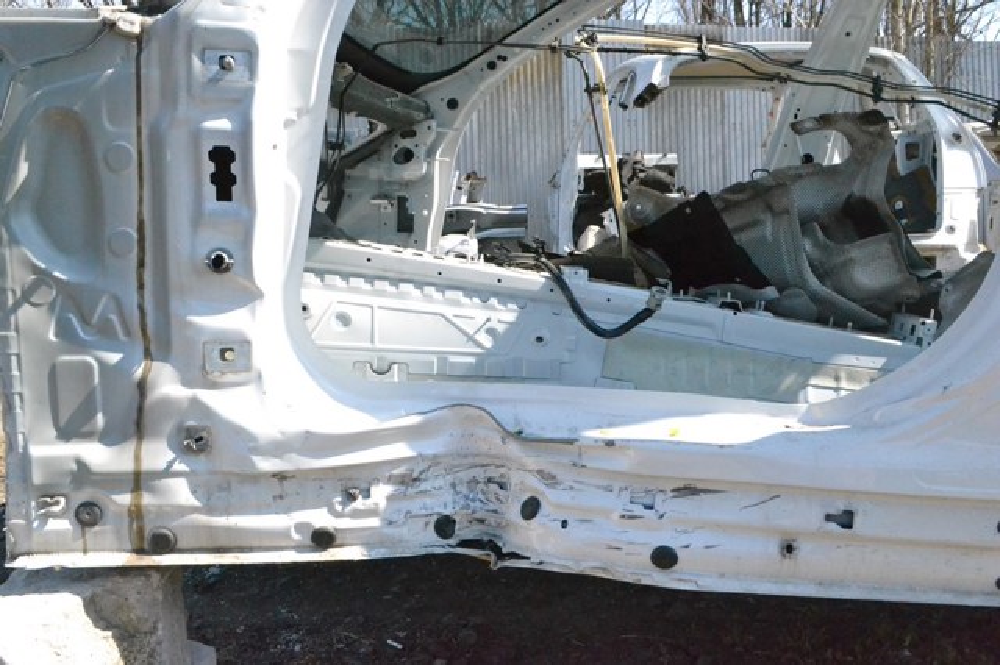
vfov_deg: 43.6
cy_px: 332
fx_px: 833
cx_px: 500
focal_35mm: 30
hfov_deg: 62.0
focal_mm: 20
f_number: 9
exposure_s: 1/4000
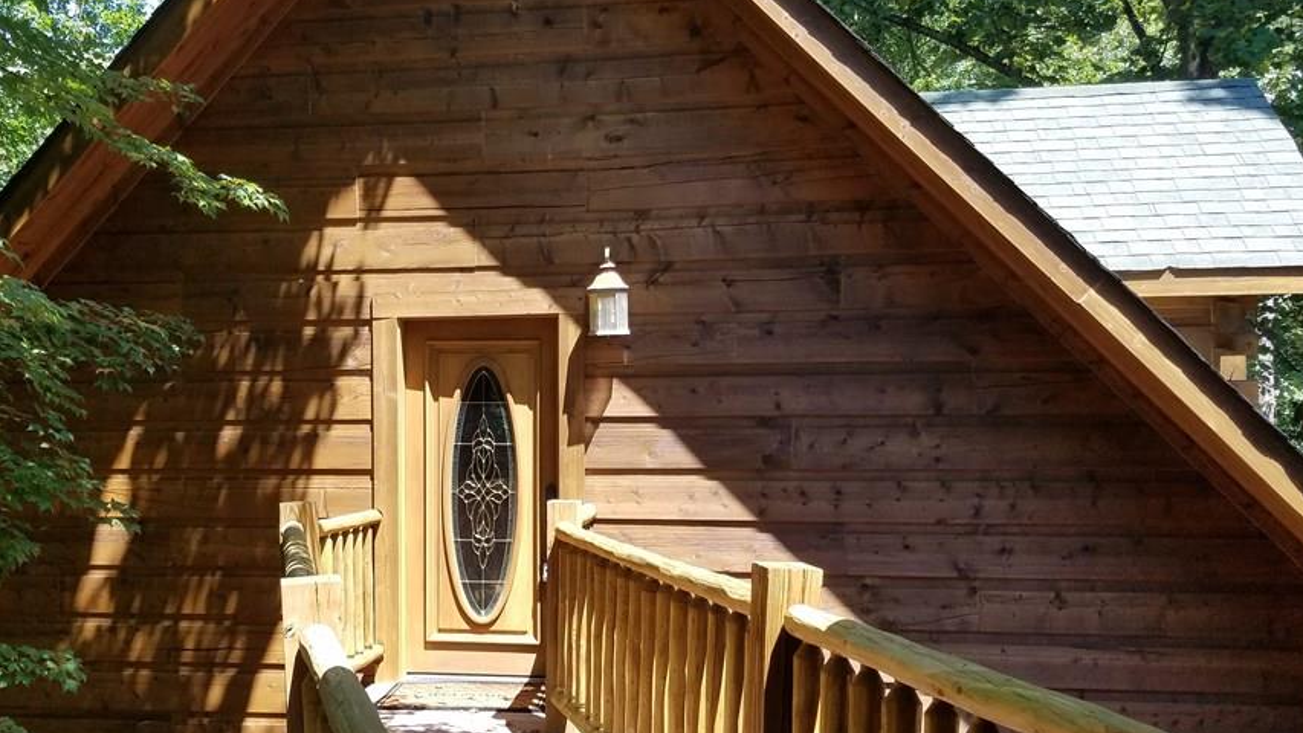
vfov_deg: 34.5
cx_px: 536
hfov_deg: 57.7
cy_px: 444
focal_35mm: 34
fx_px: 1175
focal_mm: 4.2
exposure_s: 1/403
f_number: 1.7
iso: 50
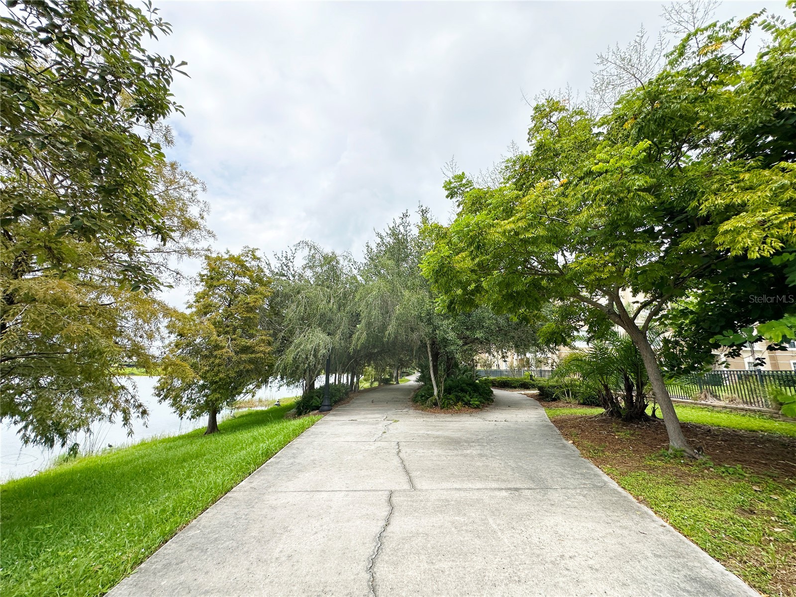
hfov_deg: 102.1
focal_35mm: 14
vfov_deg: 85.7
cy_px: 298
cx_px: 398
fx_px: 322
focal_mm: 2.22
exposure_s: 1/1221
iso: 40
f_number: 2.2
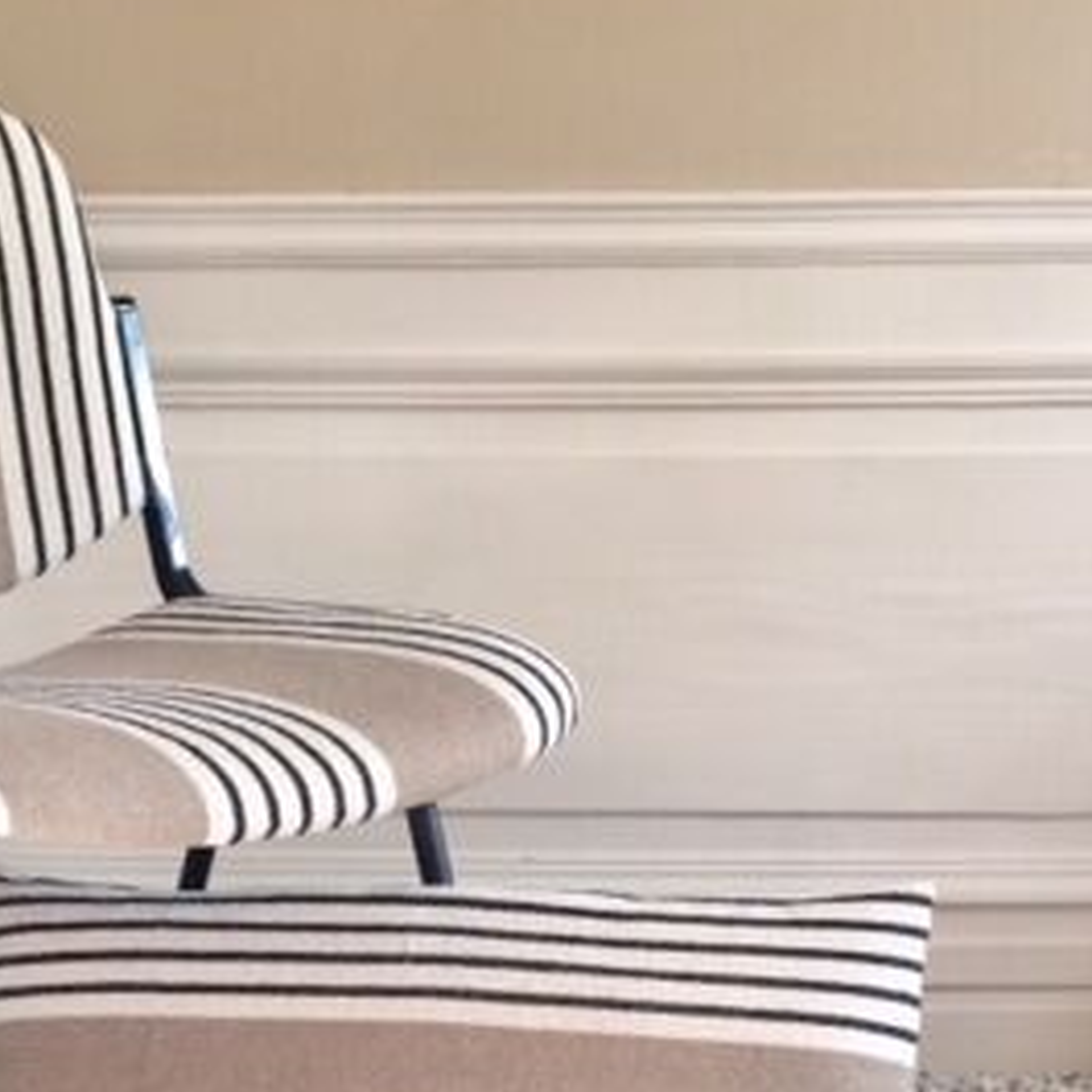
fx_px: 2213
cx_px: 107
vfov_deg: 27.2
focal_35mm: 62
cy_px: 874
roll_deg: +1.1
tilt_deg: -15.2
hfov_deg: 26.8
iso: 50
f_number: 2.2
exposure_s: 1/33
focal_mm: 4.15
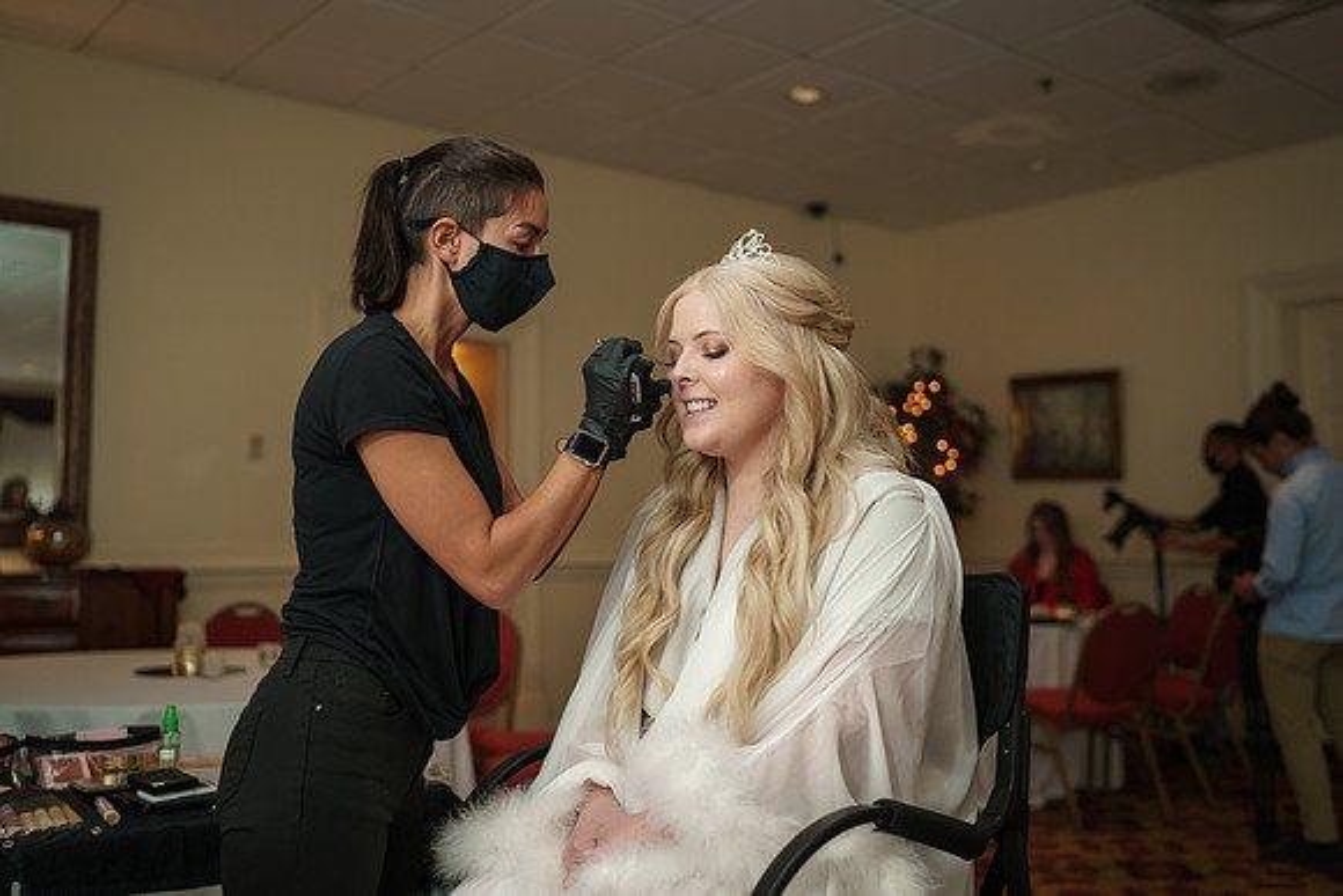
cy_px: 448
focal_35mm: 35
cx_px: 672
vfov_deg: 37.9
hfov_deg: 54.4
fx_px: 1306
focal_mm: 35
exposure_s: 1/200
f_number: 2
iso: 500
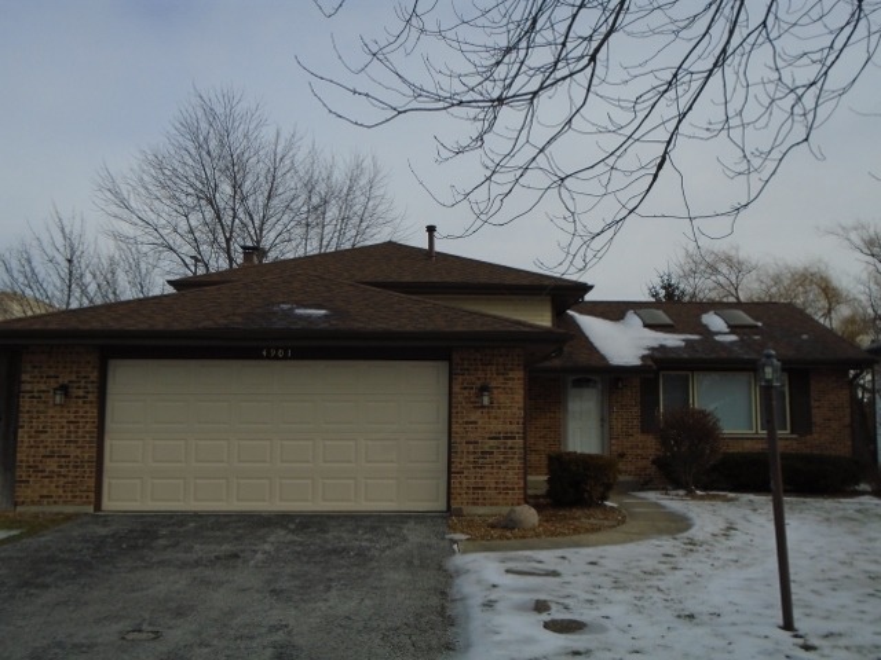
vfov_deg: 39.7
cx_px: 440
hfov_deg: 51.4
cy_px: 330
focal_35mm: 36
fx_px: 916
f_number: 3.8
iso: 100
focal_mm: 6.4
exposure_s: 1/1250
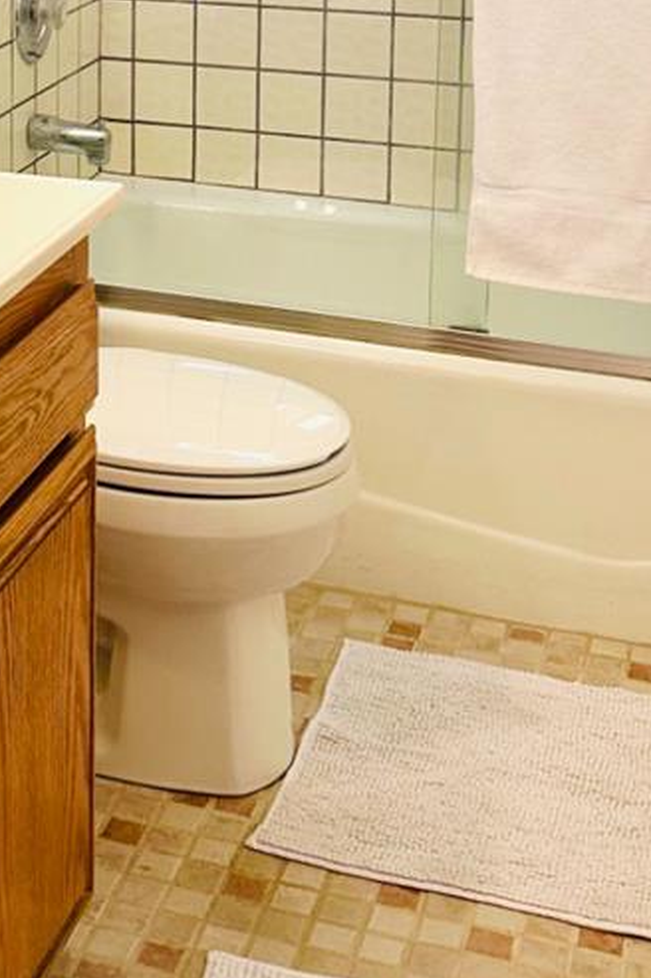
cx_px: -154
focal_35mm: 76
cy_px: -38
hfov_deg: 17.0
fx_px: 2064
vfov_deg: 25.2
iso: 100
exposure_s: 1/120
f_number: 1.78
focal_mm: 6.86
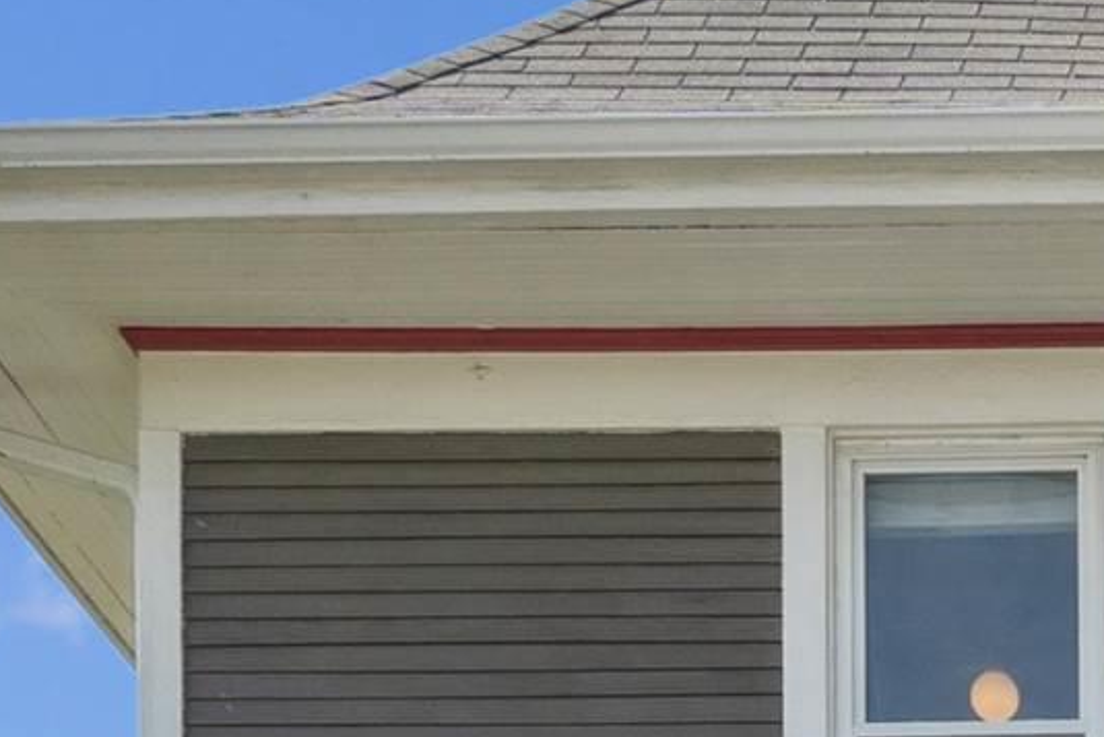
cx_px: 1661
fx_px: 4754
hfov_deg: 12.6
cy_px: 1059
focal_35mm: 155
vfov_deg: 8.7
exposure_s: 1/500
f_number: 9
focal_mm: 27
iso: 400
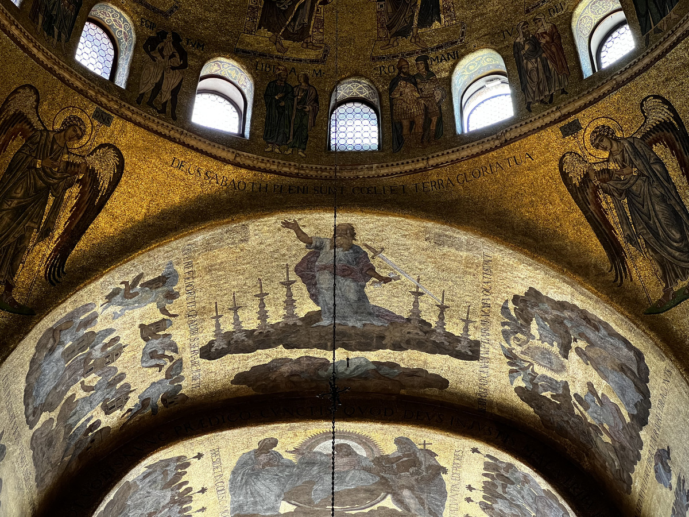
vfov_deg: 19.1
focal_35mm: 77
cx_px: 344
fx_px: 1533
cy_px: 258
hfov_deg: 25.3
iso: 400
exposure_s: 1/50
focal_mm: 9
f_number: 2.8
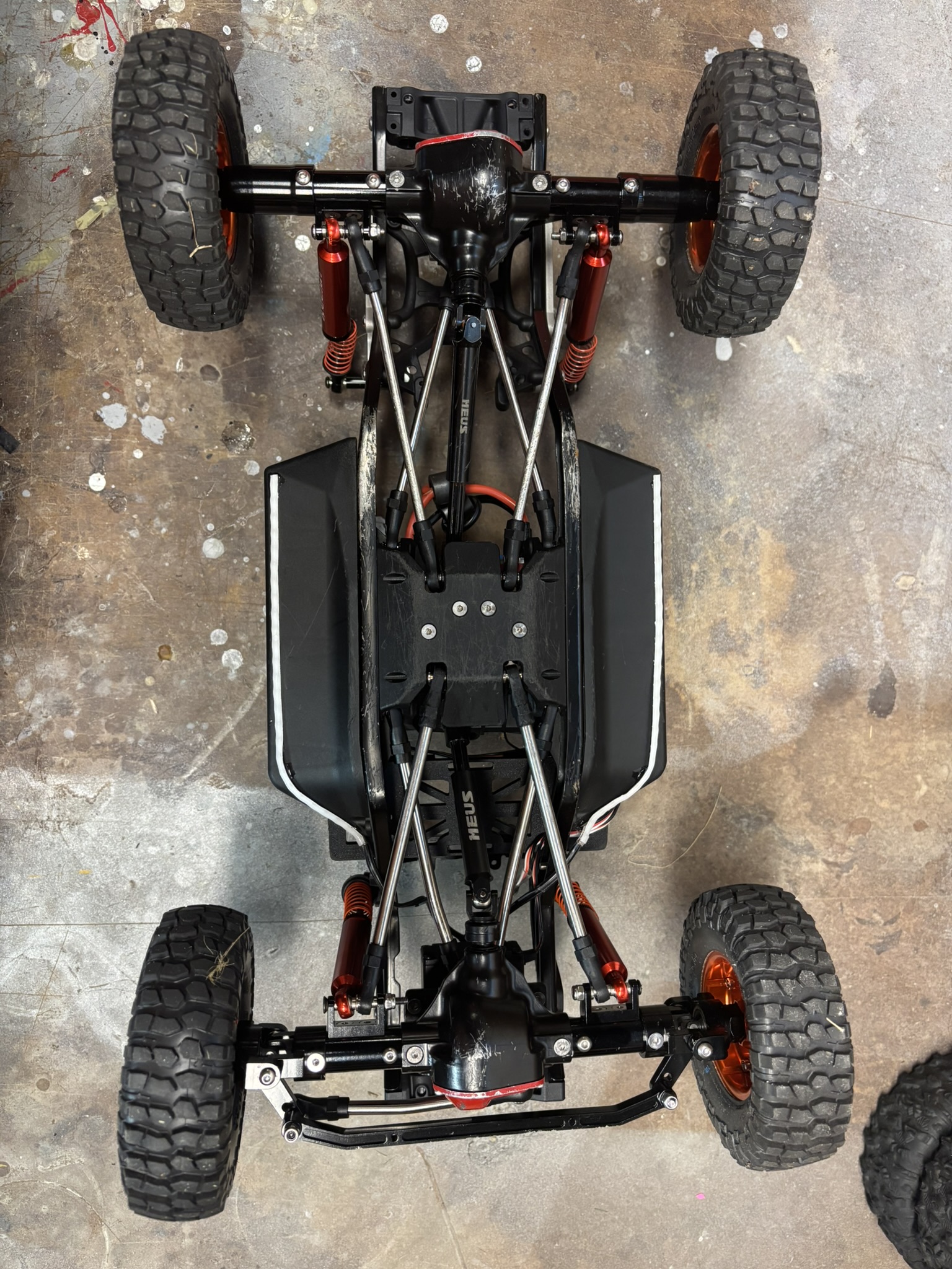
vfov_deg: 67.3
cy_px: 634
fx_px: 953
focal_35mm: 26
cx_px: 476
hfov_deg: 53.1
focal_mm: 5.96
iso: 320
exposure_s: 1/60
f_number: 1.6
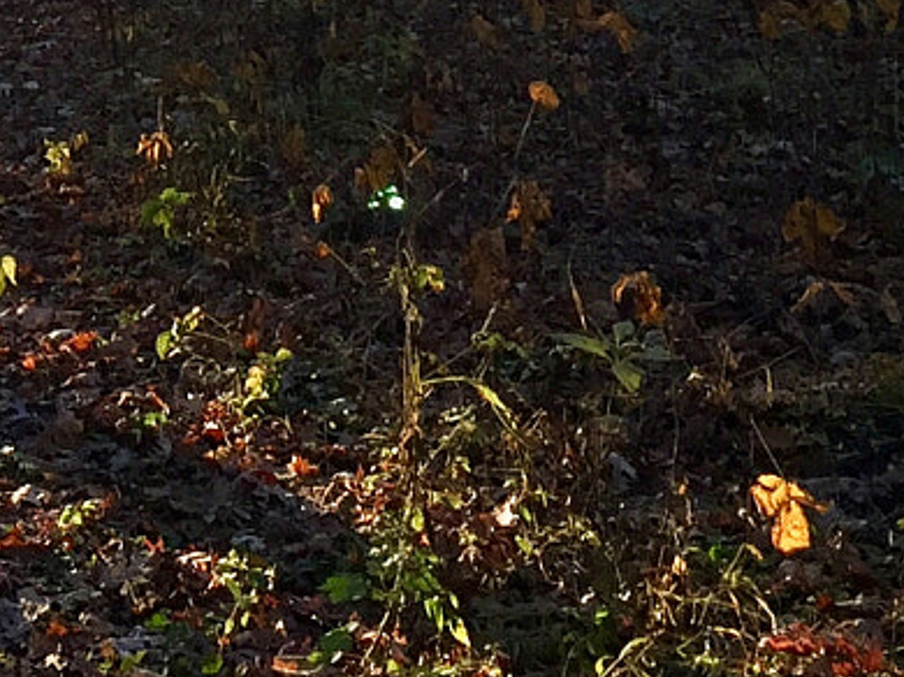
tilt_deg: +0.1
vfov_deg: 12.1
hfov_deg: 14.9
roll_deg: +3.3
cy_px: -220
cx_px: -584
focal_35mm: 119
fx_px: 3106
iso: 50
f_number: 2.2
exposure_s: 1/120
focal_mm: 4.15
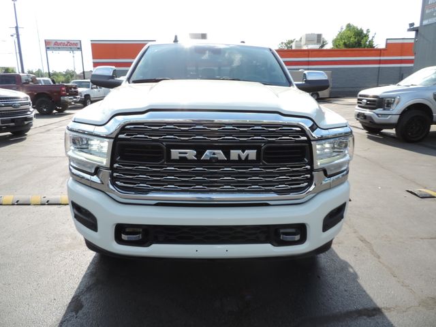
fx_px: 302
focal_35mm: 24
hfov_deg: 71.6
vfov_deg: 56.8
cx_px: 218
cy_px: 164
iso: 80
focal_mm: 4.3
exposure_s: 1/500
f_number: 3
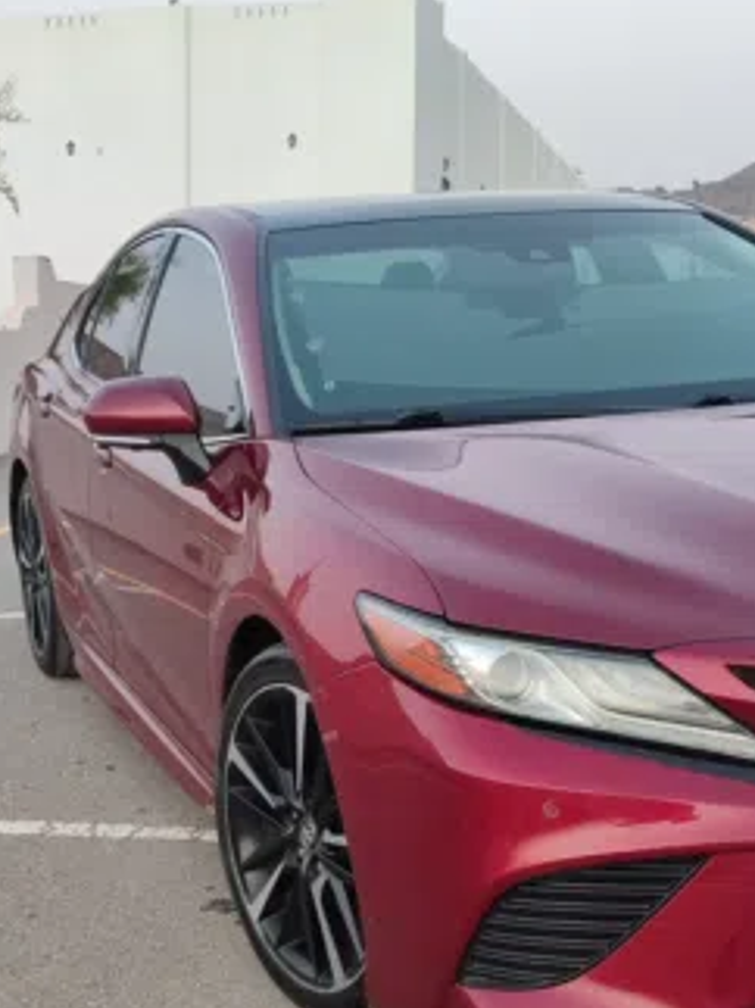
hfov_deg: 45.4
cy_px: 618
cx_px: 349
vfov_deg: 57.8
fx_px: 902
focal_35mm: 31
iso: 444
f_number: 1.89
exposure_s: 1/33
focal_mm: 5.95
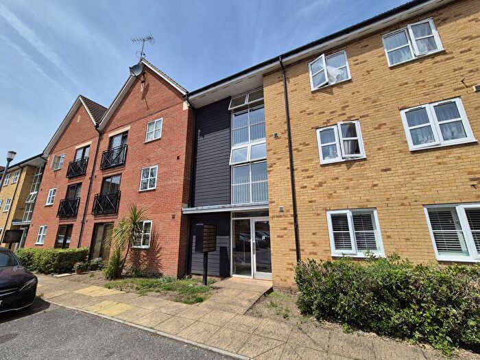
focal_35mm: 13
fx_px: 180
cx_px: 240
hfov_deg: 106.2
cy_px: 180
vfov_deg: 89.9
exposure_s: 1/3000
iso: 50
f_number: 2.2
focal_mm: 2.2
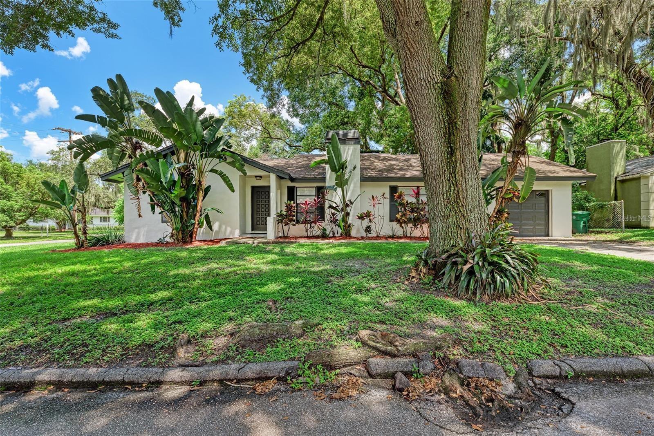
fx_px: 309
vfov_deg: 70.5
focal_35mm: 17
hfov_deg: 93.3
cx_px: 327
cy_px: 218
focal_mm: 17
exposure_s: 1/320
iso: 100
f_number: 7.1
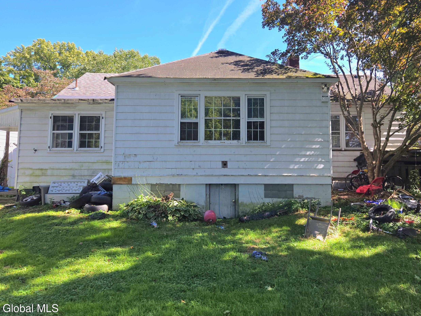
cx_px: 223
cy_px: 134
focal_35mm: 28
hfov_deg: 63.4
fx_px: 341
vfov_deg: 49.6
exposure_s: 1/667
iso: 25
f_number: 1.8
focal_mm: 5.4
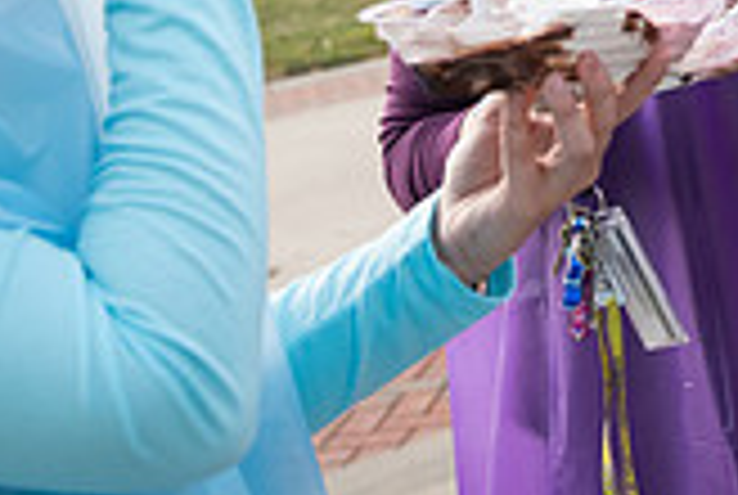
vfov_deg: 11.6
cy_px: -250
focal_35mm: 113
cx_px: 680
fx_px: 2321
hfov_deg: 17.8
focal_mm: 32
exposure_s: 1/250
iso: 800
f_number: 4
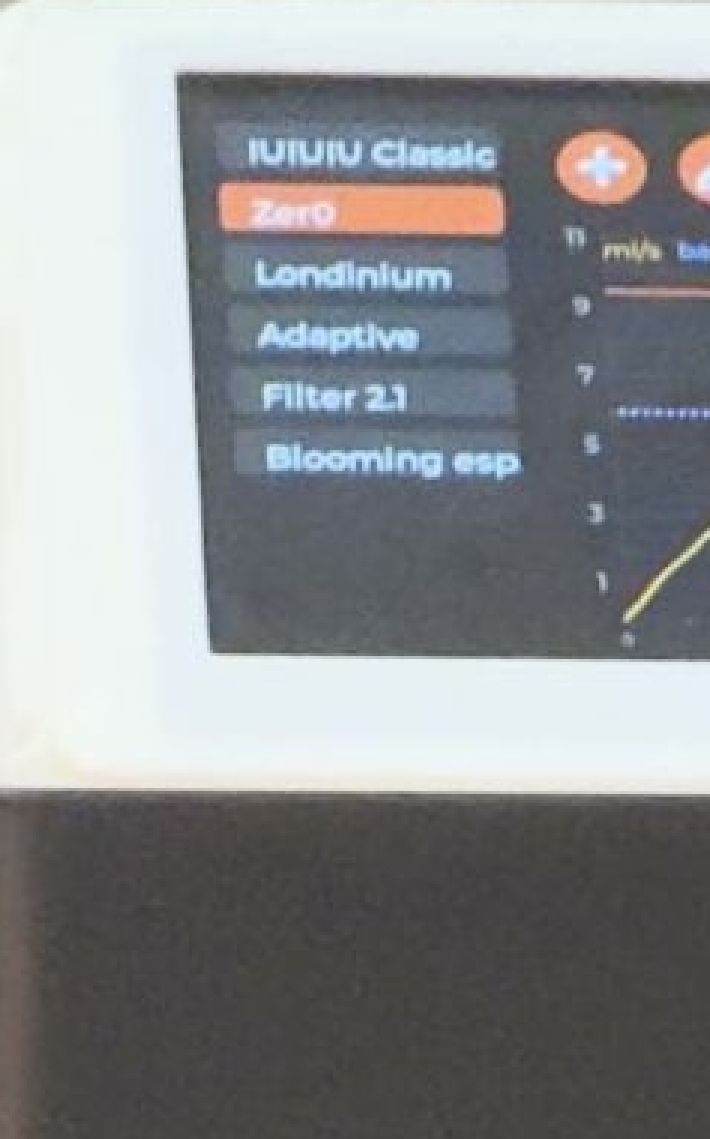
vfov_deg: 2.4
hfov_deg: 1.5
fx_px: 26573
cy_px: 2701
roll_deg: -0.7
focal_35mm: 857
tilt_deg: -6.9
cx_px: 2250
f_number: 2.8
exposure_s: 1/33
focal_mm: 15.66
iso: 500
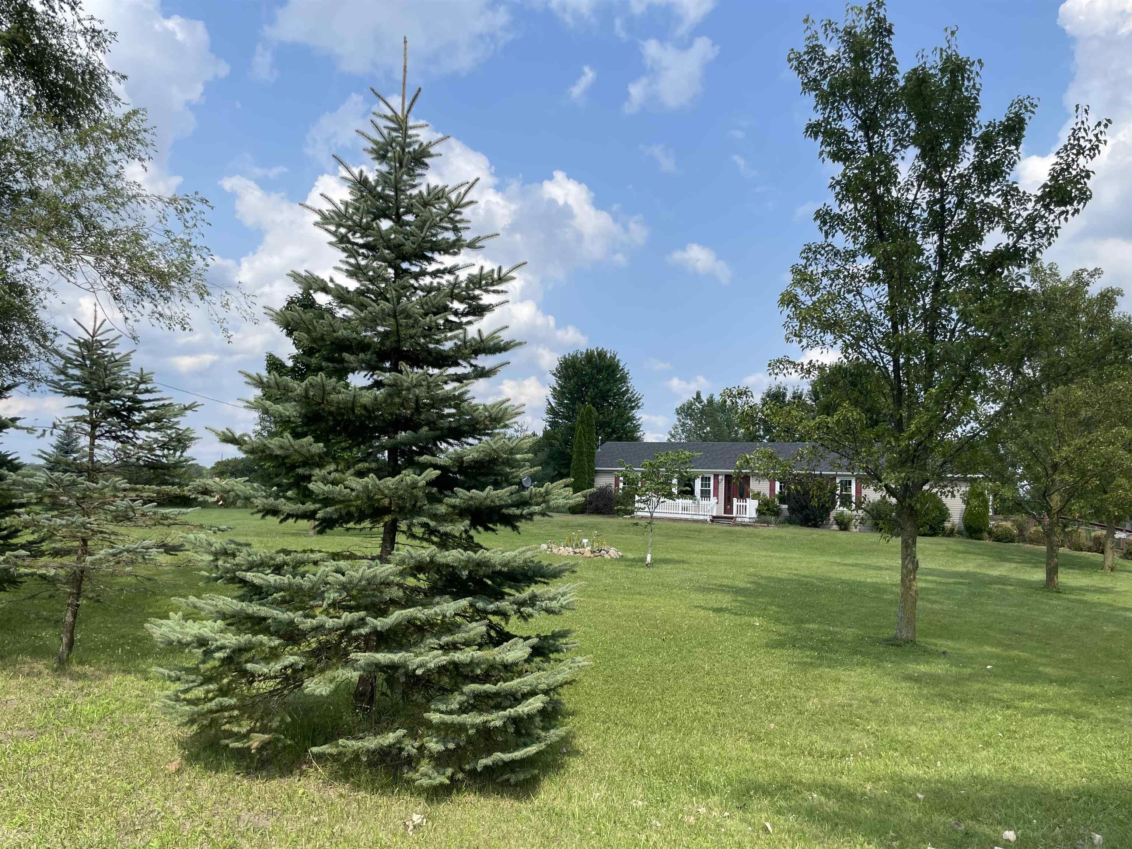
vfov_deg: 53.1
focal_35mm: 26
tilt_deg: +4.6
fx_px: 850
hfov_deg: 67.3
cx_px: 566
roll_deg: -2.3
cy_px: 424
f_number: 1.6
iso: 32
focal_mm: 4.2
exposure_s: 1/3205
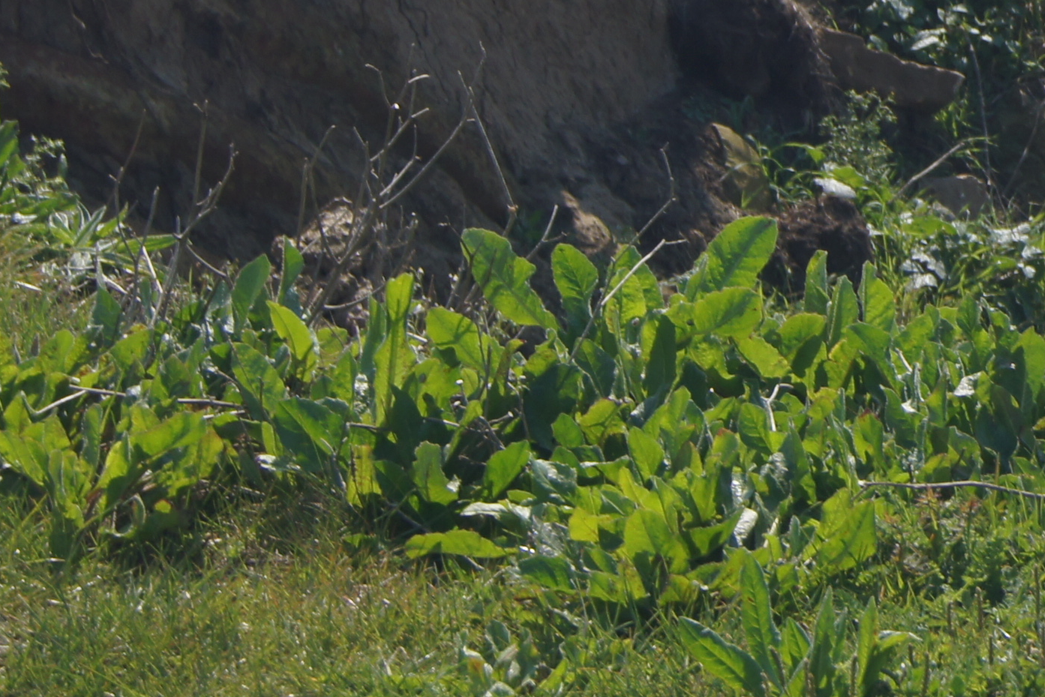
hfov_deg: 8.4
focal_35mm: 238
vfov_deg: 5.7
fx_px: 6902
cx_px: 1792
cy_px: -308
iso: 100
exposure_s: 1/250
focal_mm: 45
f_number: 9
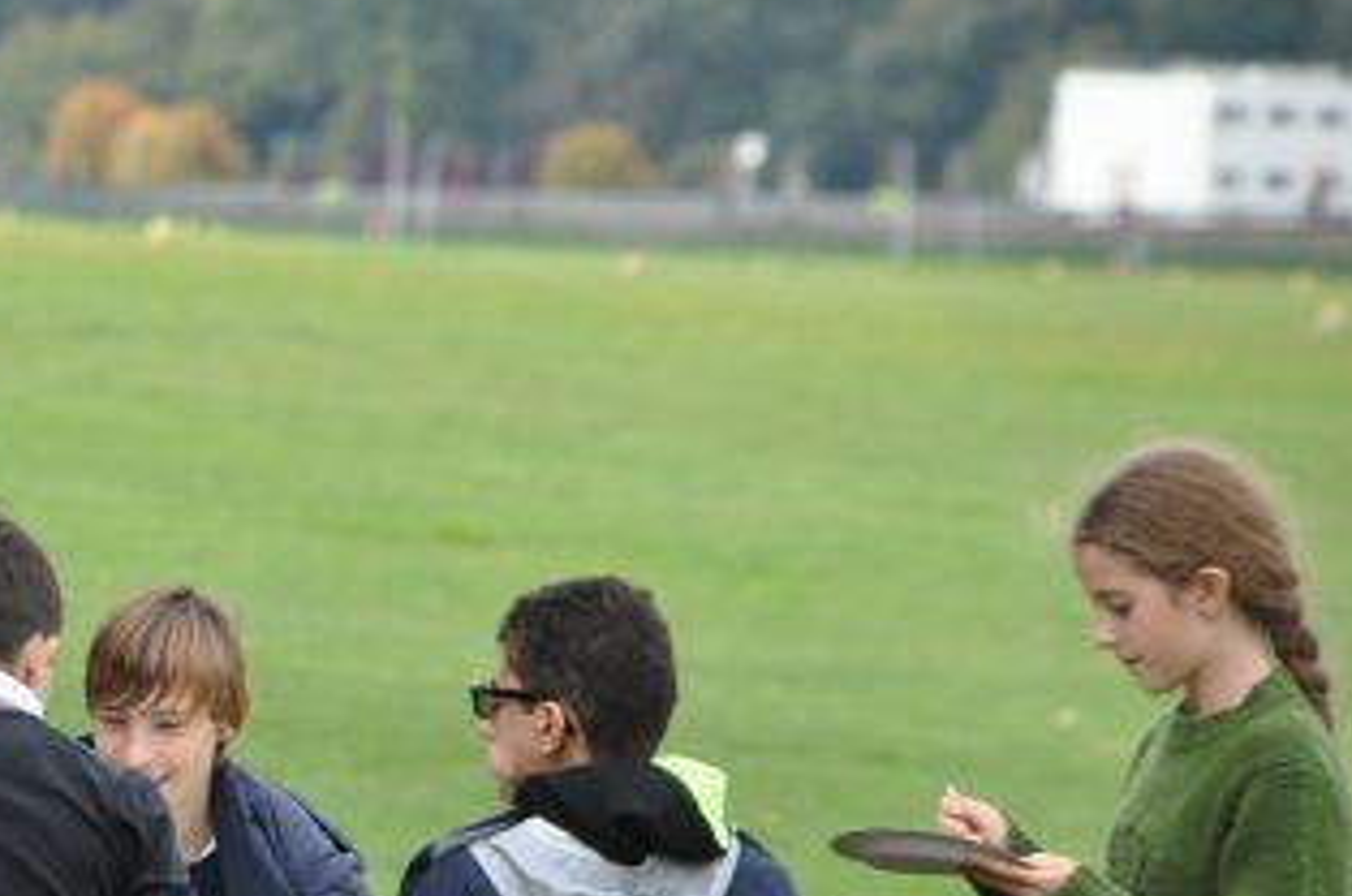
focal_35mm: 612
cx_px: 13
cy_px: 778
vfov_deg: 2.2
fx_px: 22937
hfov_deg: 3.4
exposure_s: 1/640
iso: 800
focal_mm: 200
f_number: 6.3
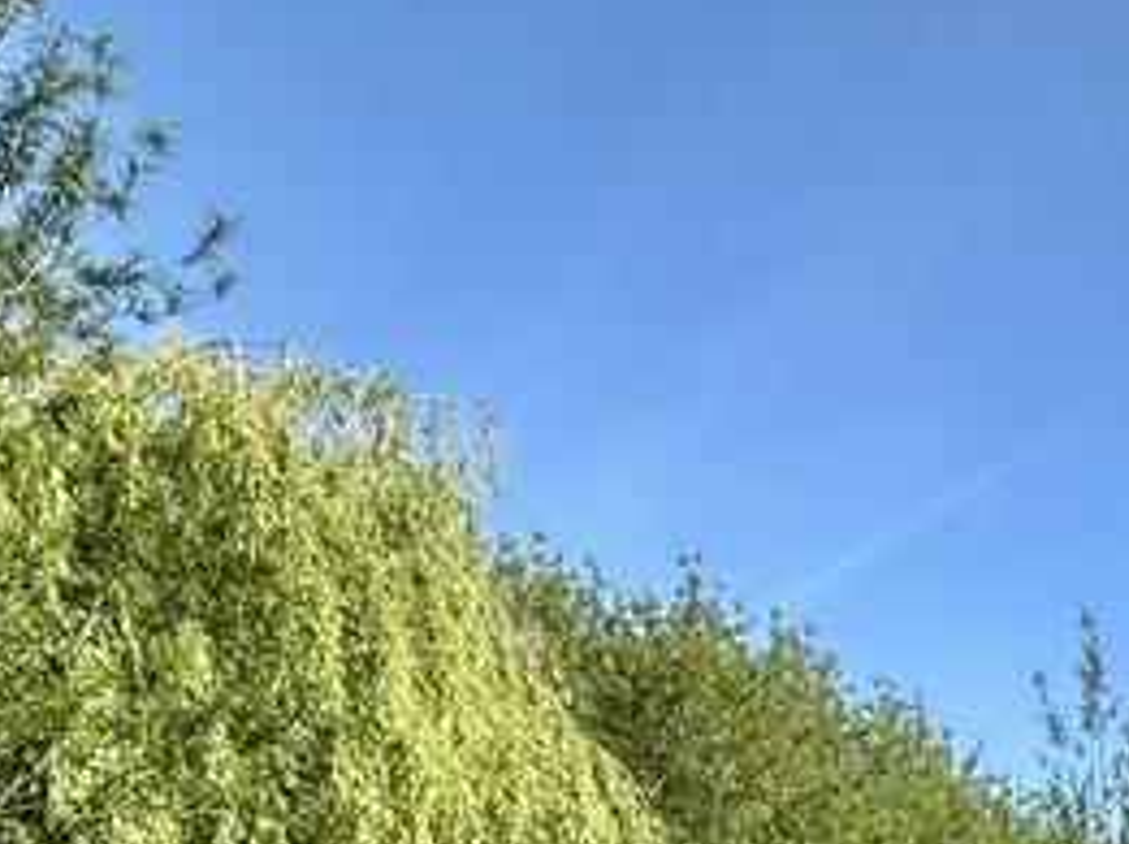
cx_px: 1635
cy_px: 1294
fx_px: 1791
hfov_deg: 26.6
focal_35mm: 55
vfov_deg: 21.7
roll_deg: +0.3
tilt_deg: -5.0
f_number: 2.2
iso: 40
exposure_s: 1/1033
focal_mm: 2.22
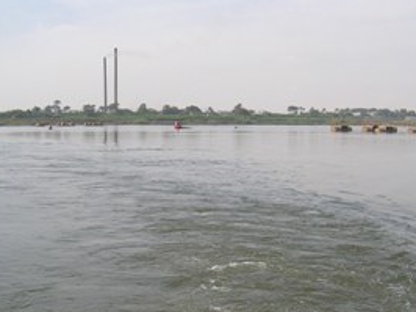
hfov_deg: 32.7
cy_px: 207
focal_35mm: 59
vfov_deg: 24.7
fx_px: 708
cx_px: 185
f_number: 4.8
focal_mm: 5.4
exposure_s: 1/460
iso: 50
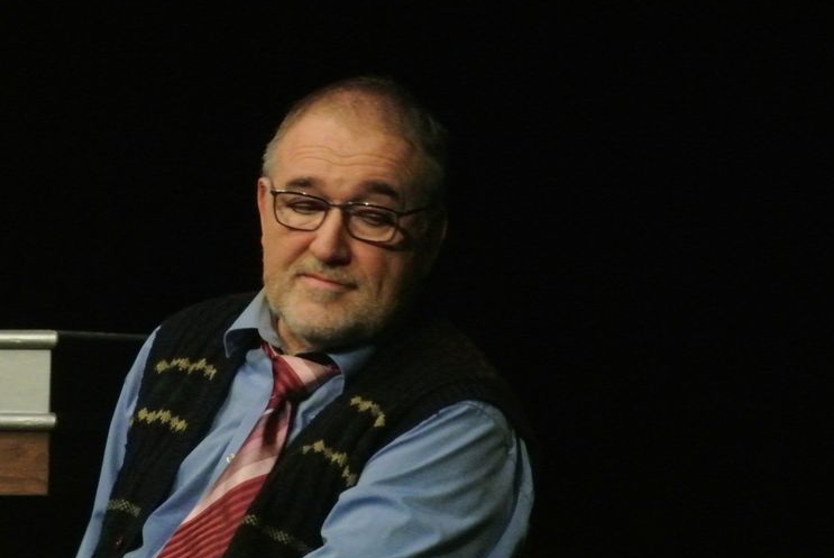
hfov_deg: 6.4
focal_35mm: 320
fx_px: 7420
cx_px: 395
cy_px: 270
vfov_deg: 4.3
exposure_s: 1/50
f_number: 16
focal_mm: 110
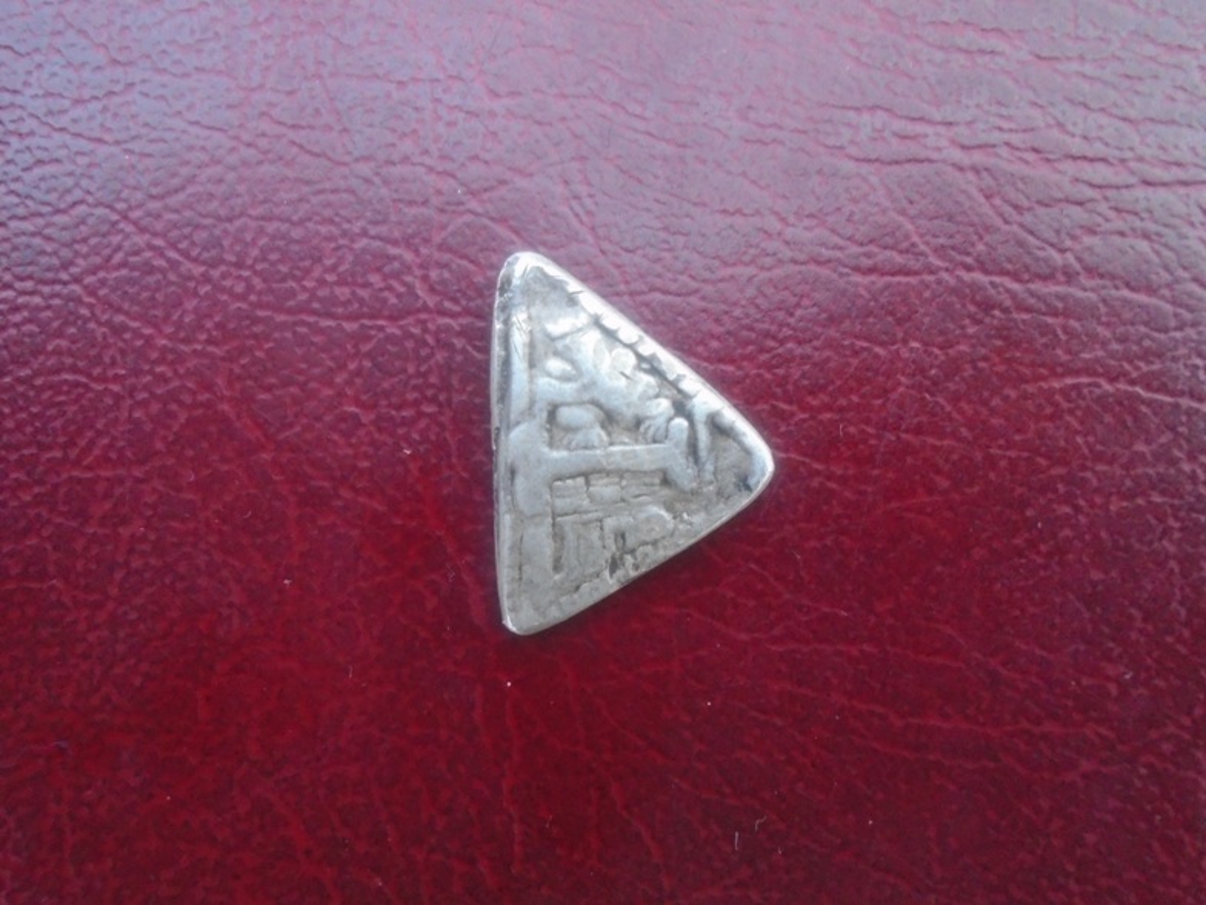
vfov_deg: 53.1
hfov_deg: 67.3
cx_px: 603
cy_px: 452
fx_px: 906
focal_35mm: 26
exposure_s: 1/30
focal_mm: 4.6
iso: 400
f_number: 3.2
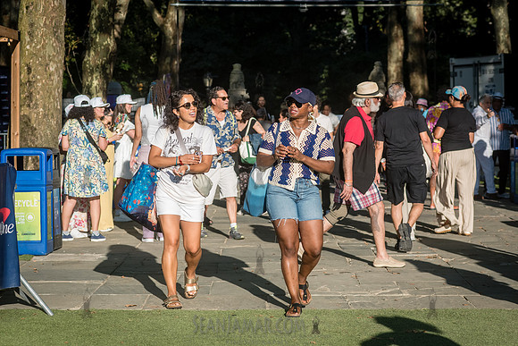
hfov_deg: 20.2
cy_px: 154
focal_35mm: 101
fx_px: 1457
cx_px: 275
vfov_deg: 13.5
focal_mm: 86
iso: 1000
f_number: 5
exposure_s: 1/4000
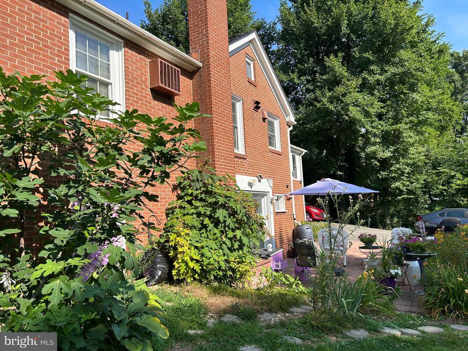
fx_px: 352
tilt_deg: +4.5
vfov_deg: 53.1
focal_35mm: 26
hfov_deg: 67.3
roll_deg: +4.3
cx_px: 234
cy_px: 176
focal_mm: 5.7
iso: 50
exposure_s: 1/2123
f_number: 1.5
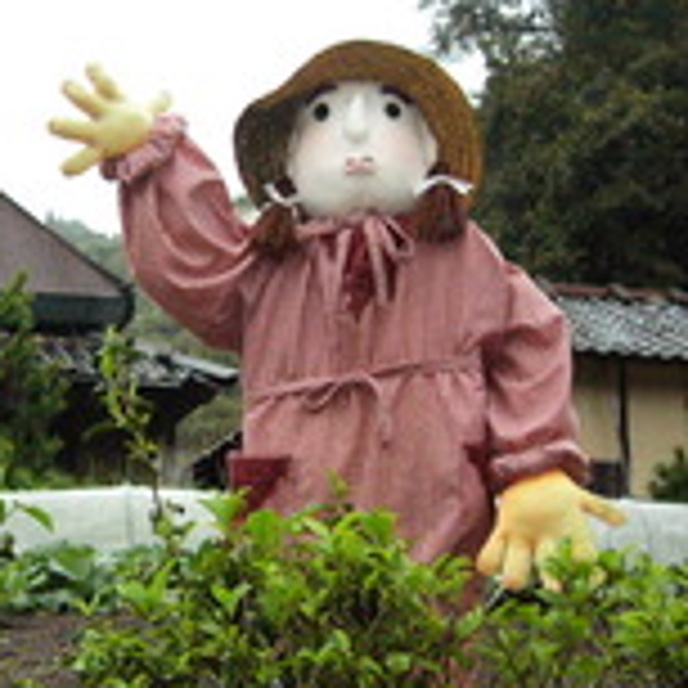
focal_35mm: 81
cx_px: 22
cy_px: 351
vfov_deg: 21.4
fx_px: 1821
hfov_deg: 20.8
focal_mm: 5.8
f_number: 2.8
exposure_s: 1/200
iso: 400
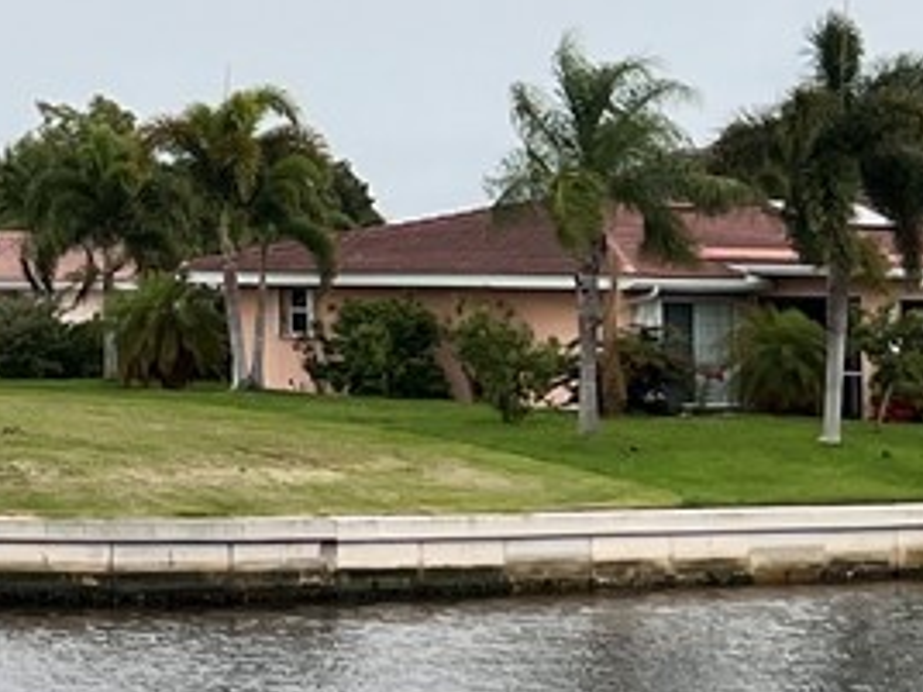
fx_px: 4133
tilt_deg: +5.0
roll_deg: -0.9
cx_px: -816
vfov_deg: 9.5
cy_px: -34
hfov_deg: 11.7
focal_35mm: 155
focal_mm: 5.7
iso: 50
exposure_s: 1/6211
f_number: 1.5
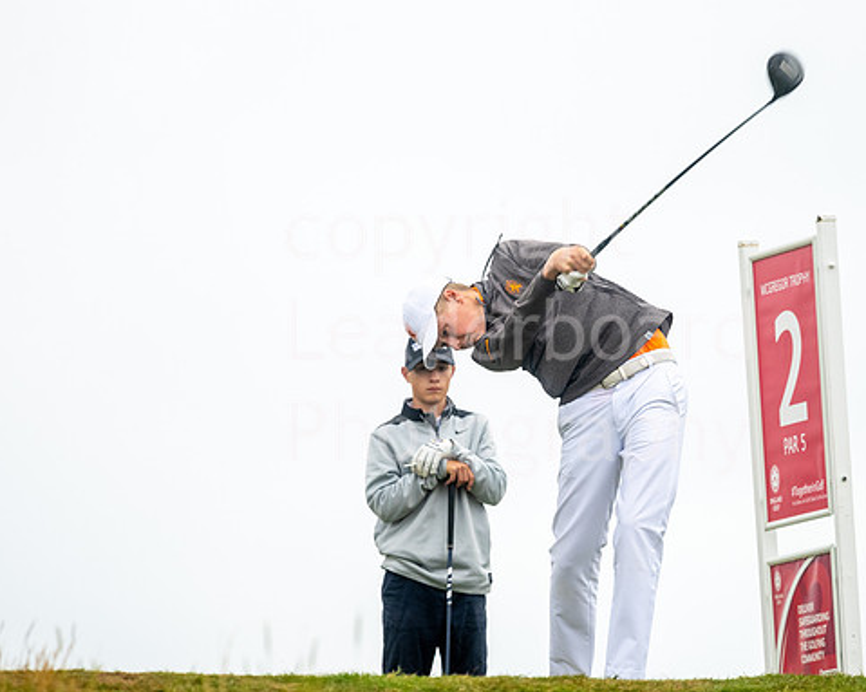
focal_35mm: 511
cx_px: 522
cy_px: 347
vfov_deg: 3.0
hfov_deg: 3.8
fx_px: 13094
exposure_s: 1/1000
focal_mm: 300
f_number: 4
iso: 400
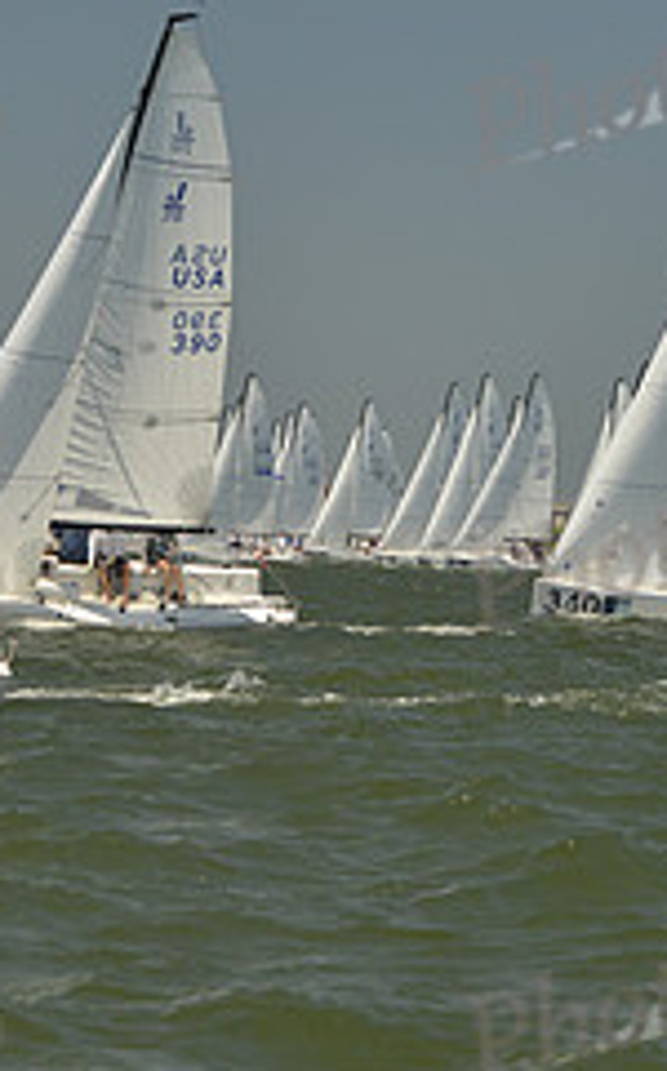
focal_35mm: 172
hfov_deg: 7.6
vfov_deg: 12.2
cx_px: 240
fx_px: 5018
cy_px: 349
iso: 280
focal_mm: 70
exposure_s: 1/1000
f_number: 6.3
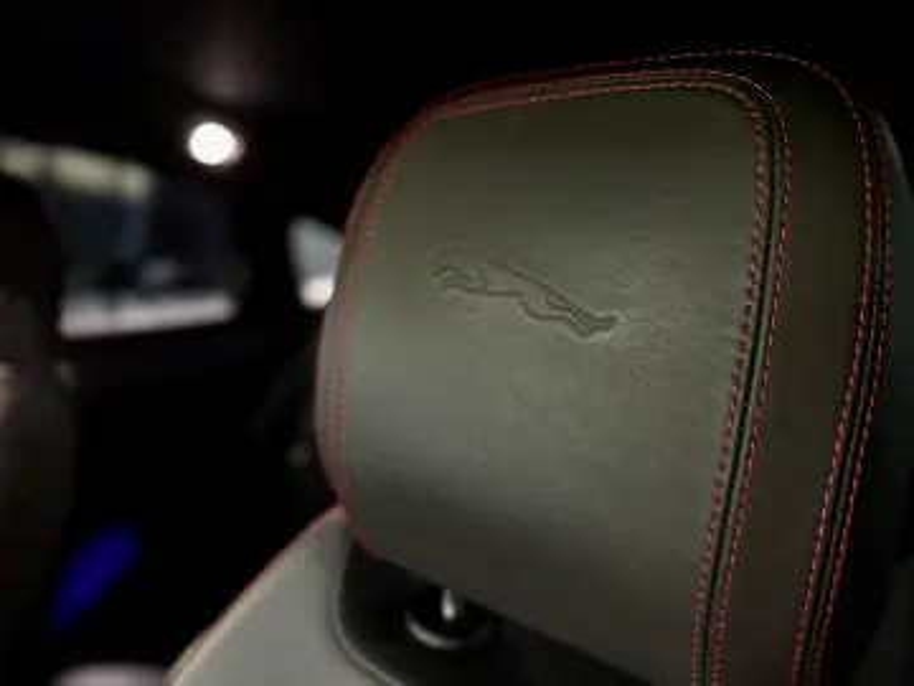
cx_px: 457
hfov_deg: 71.6
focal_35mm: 24
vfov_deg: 56.8
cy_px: 343
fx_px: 634
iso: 1000
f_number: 1.78
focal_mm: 6.86
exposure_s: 1/34
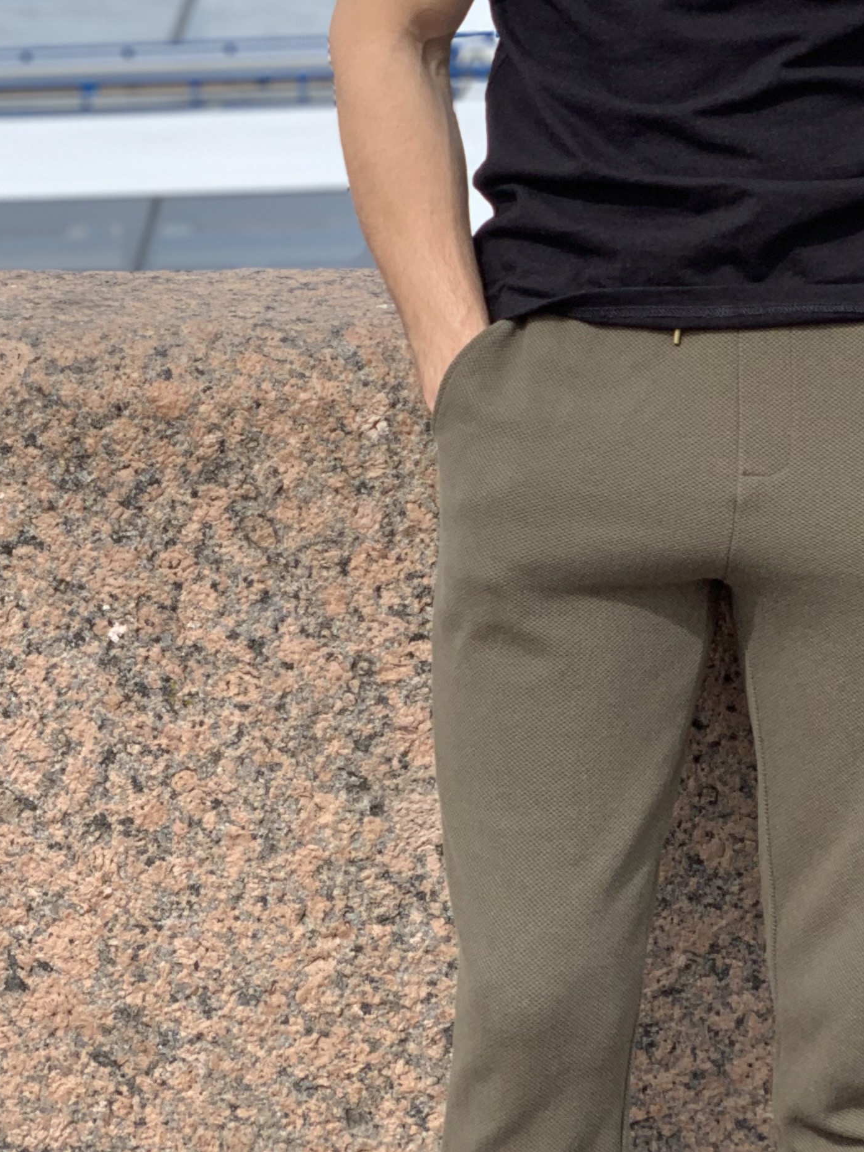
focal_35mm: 113
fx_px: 3759
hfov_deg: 13.1
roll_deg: +1.7
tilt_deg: -7.6
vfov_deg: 17.1
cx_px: 286
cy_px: 99
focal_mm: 6
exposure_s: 1/905
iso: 16
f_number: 2.4
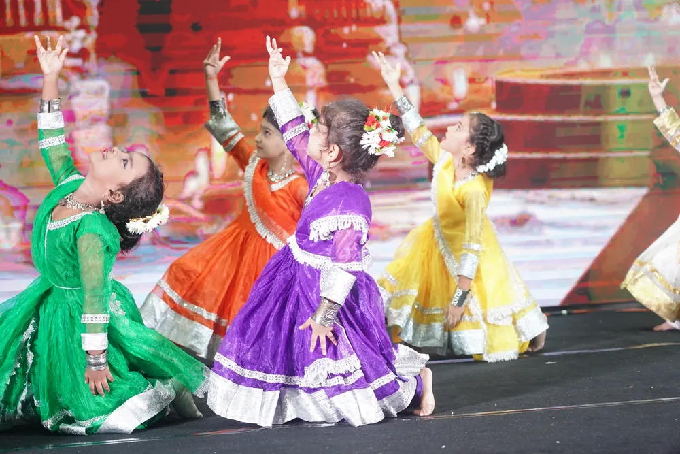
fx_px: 1719
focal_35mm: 91
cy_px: 227
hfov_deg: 22.4
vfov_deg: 15.0
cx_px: 340
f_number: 4
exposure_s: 1/200
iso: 2500
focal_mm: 91
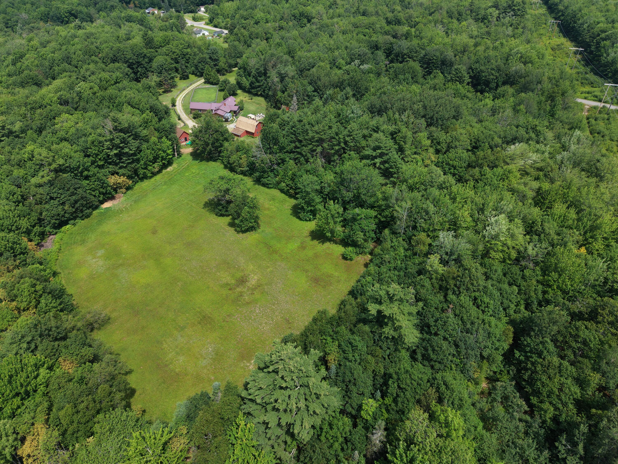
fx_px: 428
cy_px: 232
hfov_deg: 71.6
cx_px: 309
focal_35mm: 24
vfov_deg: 56.8
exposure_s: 1/320
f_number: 1.8
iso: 100
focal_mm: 8.67
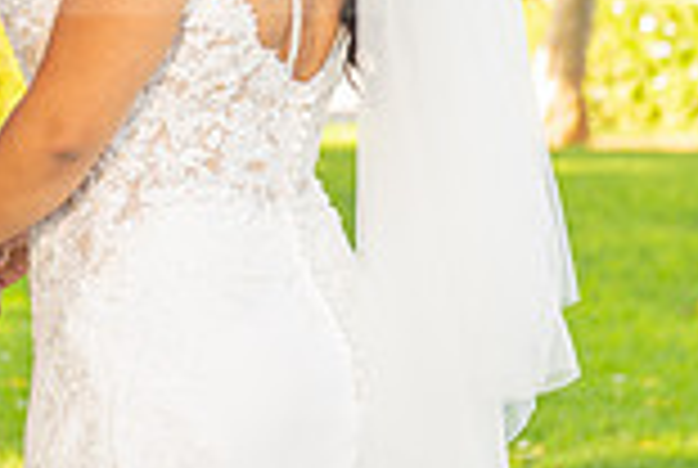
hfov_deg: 9.8
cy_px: -92
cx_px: 0
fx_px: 4060
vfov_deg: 6.6
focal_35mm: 209
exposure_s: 1/200
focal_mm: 56
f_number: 3.5
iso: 200
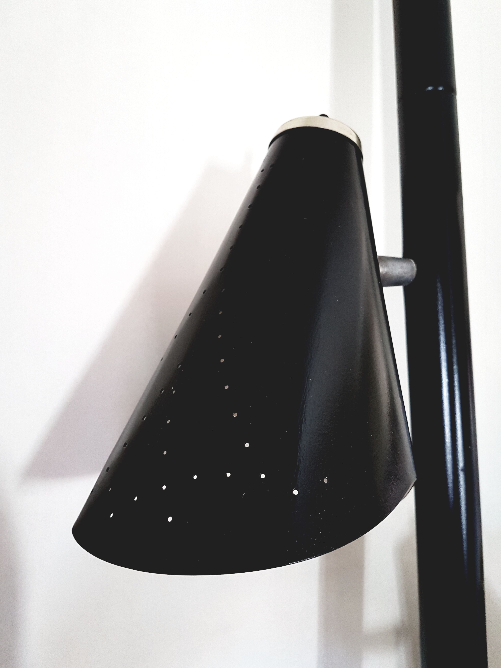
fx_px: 502
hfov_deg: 53.1
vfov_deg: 67.3
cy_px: 334
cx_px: 250
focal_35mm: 26
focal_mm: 4.2
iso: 200
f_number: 1.7
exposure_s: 1/50
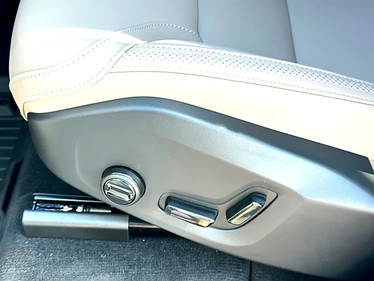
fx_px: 551
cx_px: 187
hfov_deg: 37.5
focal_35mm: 51
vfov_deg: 28.6
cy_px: 140
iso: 50
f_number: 1.78
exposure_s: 1/183
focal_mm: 6.86
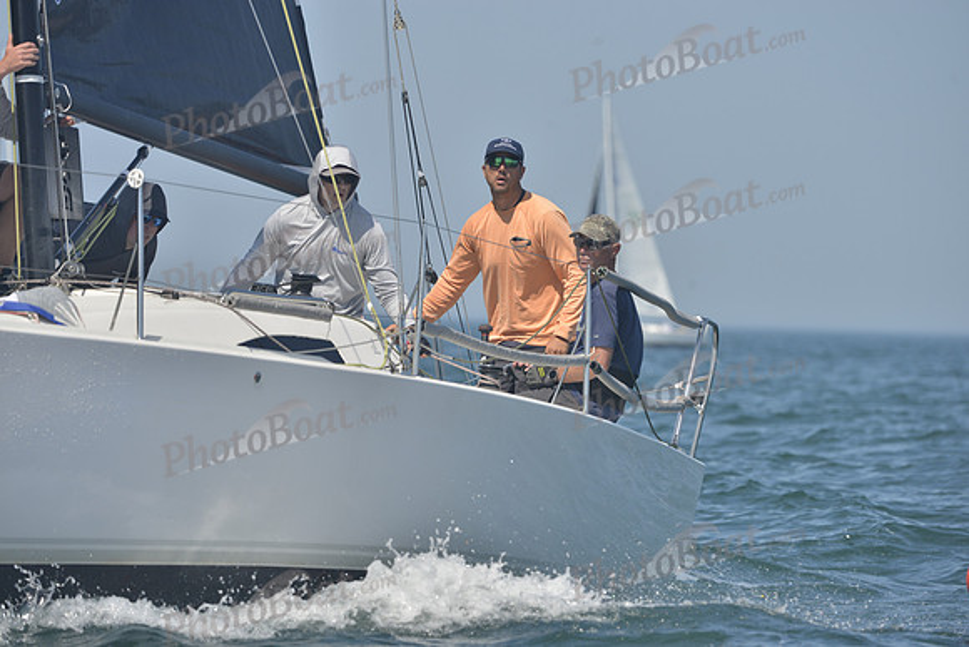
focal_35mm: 240
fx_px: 6461
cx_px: 484
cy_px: 324
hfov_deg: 8.6
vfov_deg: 5.7
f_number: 7.1
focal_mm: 240
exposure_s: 1/1000
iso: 280
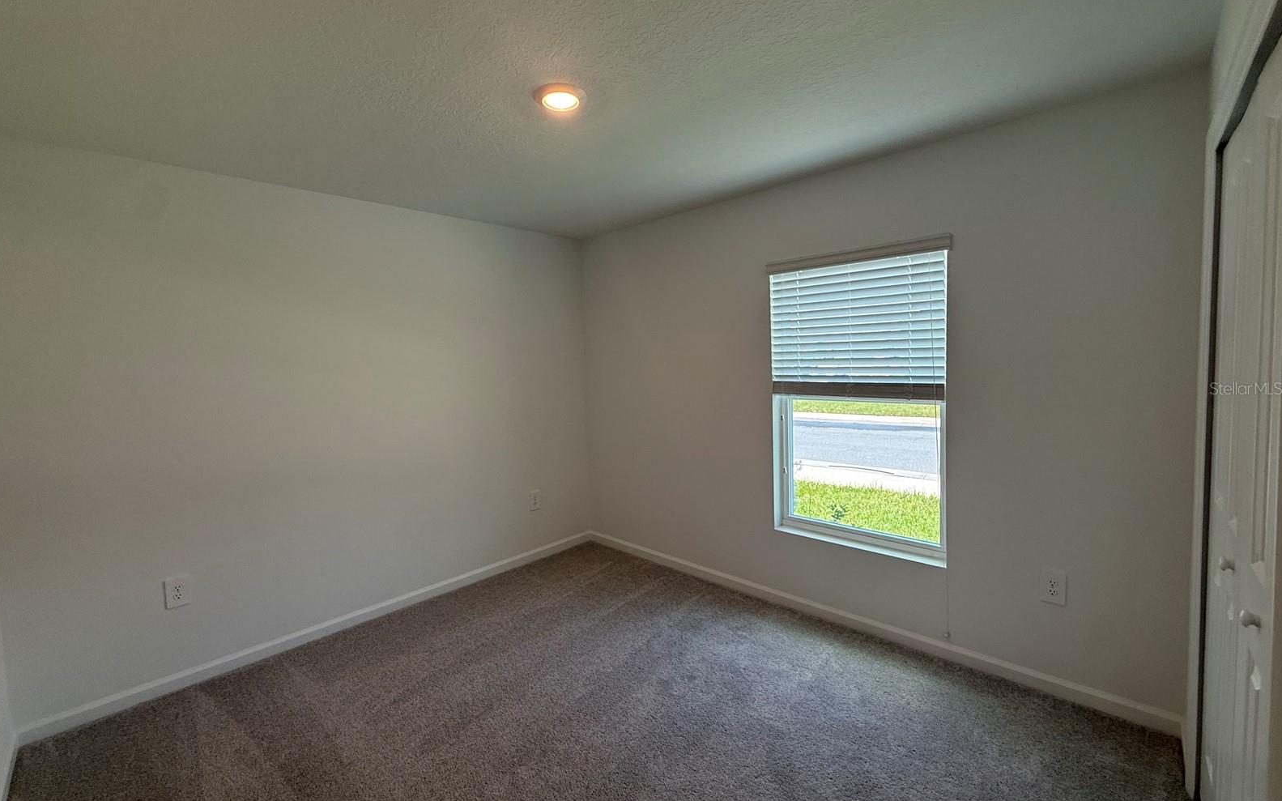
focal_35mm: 15
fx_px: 524
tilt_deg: -0.8
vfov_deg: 74.8
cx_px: 638
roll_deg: +2.0
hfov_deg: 101.5
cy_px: 388
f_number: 2.2
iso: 80
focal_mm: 2.22
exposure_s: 1/120
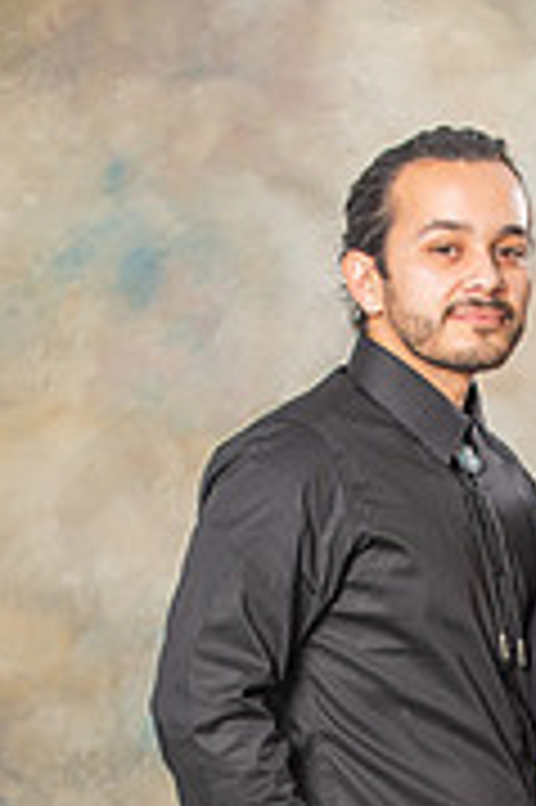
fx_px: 5527
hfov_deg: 5.5
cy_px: 973
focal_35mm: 247
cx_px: 554
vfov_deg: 8.3
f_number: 5
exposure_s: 1/250
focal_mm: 98
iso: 160
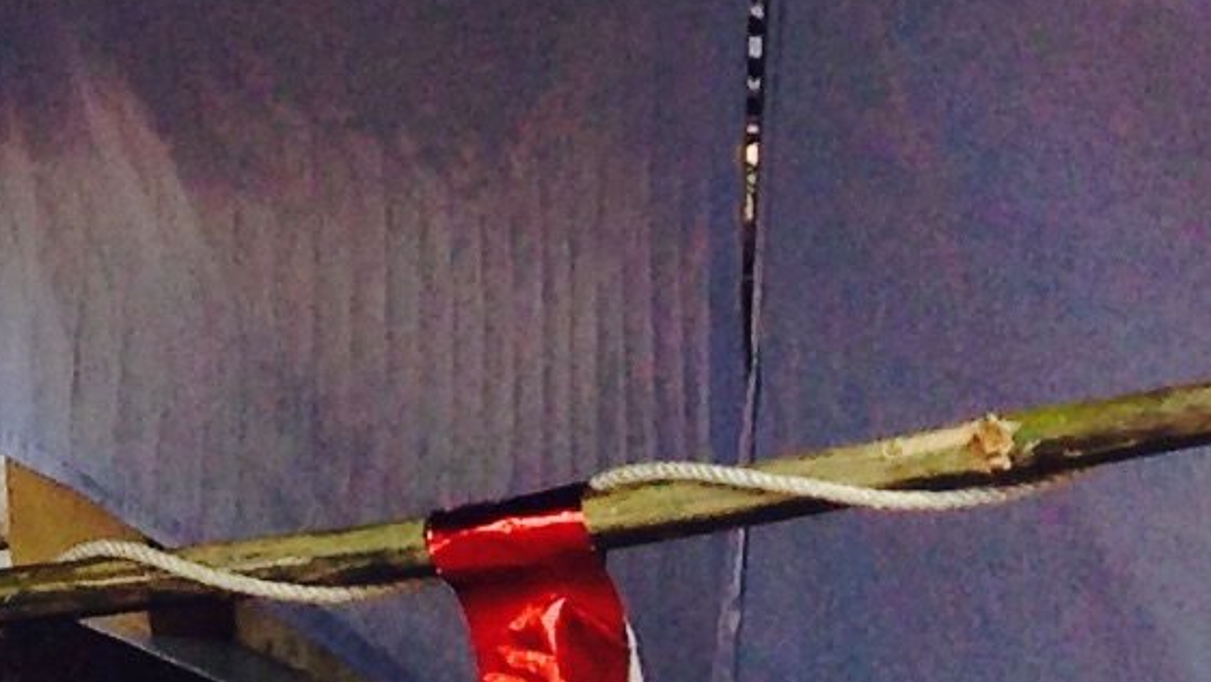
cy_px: -840
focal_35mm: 209
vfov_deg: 5.6
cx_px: -2292
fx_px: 6713
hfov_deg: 8.7
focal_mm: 4.12
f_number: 2.4
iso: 50
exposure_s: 1/433
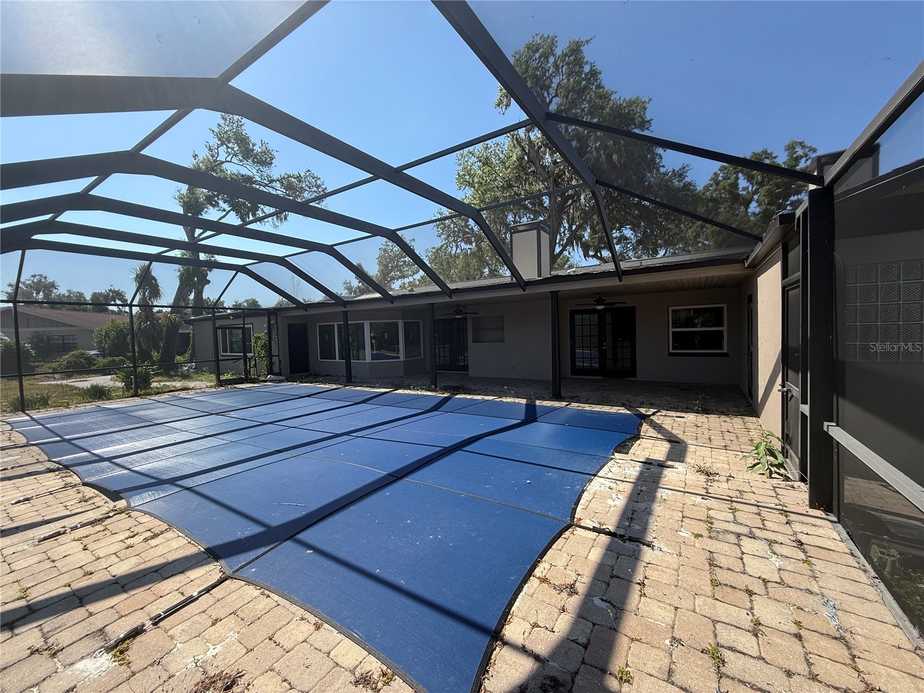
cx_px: 462
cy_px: 346
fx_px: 374
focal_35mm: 14
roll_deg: +1.4
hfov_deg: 102.1
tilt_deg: -2.1
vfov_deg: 85.7
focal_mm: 2.22
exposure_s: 1/1125
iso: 64
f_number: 2.2
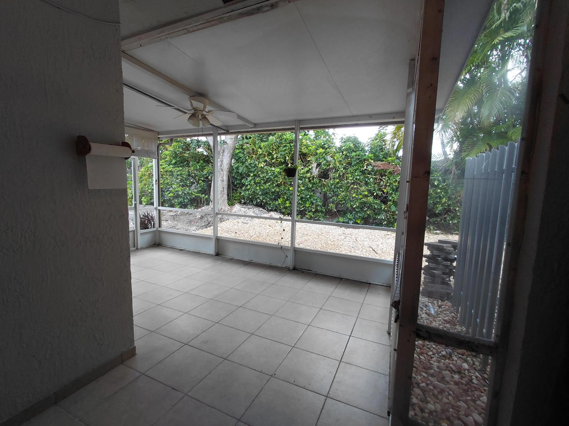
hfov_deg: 94.5
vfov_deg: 78.1
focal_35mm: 16
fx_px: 263
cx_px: 284
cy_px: 213
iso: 64
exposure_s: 1/60
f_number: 2.2
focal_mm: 1.64
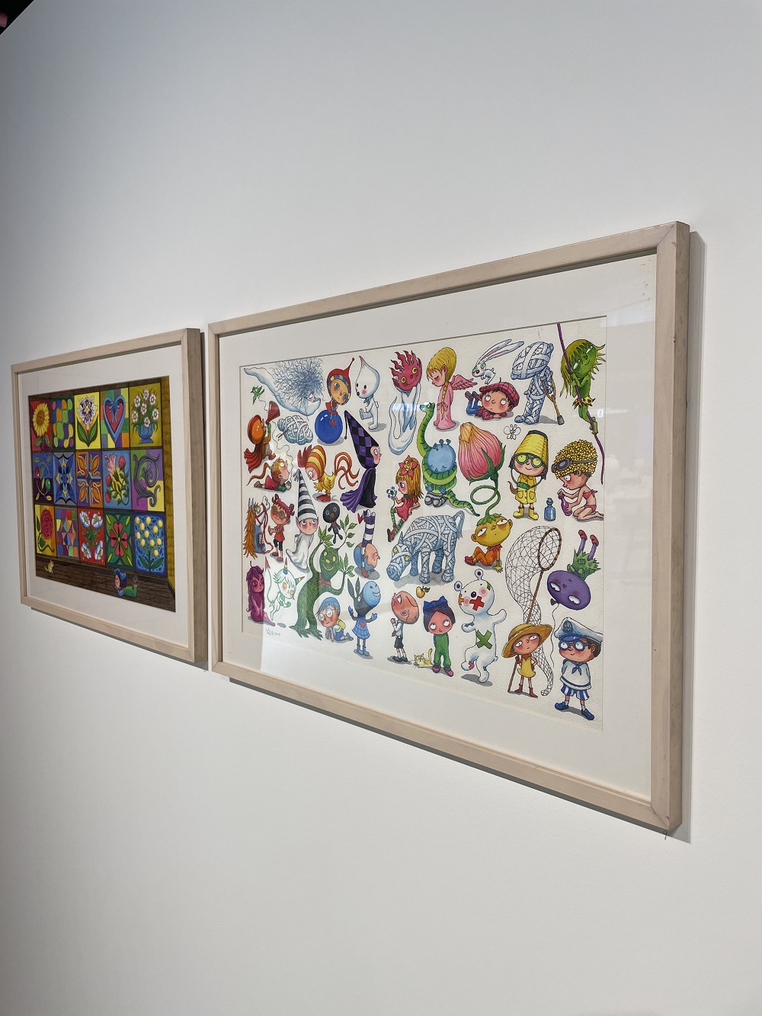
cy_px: 508
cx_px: 381
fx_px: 763
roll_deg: +0.7
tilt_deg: -2.9
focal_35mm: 26
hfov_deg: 53.1
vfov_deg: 67.3
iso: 40
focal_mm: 4.2
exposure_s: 1/100
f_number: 1.6
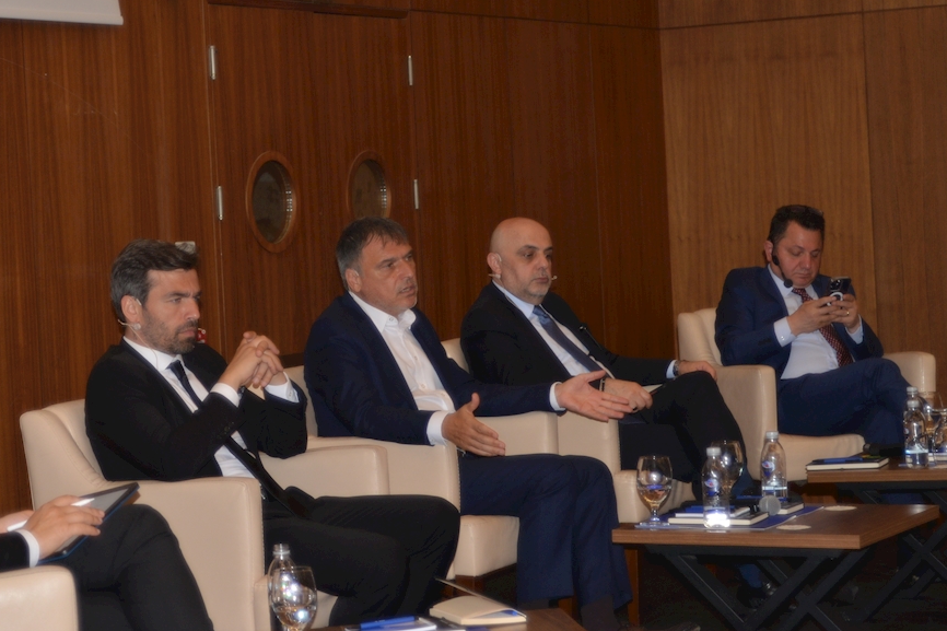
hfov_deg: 21.0
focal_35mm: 97
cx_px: 395
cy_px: 261
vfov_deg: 14.1
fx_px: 2551
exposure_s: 1/60
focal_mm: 70
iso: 500
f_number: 5.3
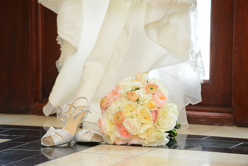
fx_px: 1378
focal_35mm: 200
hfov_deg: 10.3
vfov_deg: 6.9
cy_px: 83
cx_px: 124
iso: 800
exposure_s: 1/100
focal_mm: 200
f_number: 5.6
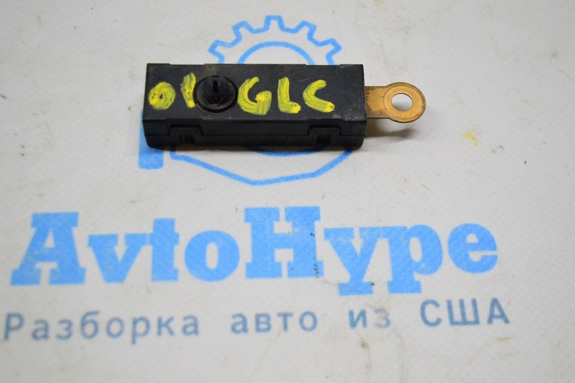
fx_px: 838
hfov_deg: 37.9
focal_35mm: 52
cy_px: 192
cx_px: 288
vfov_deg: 25.7
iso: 6400
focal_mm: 35
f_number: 4.5
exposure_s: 1/800
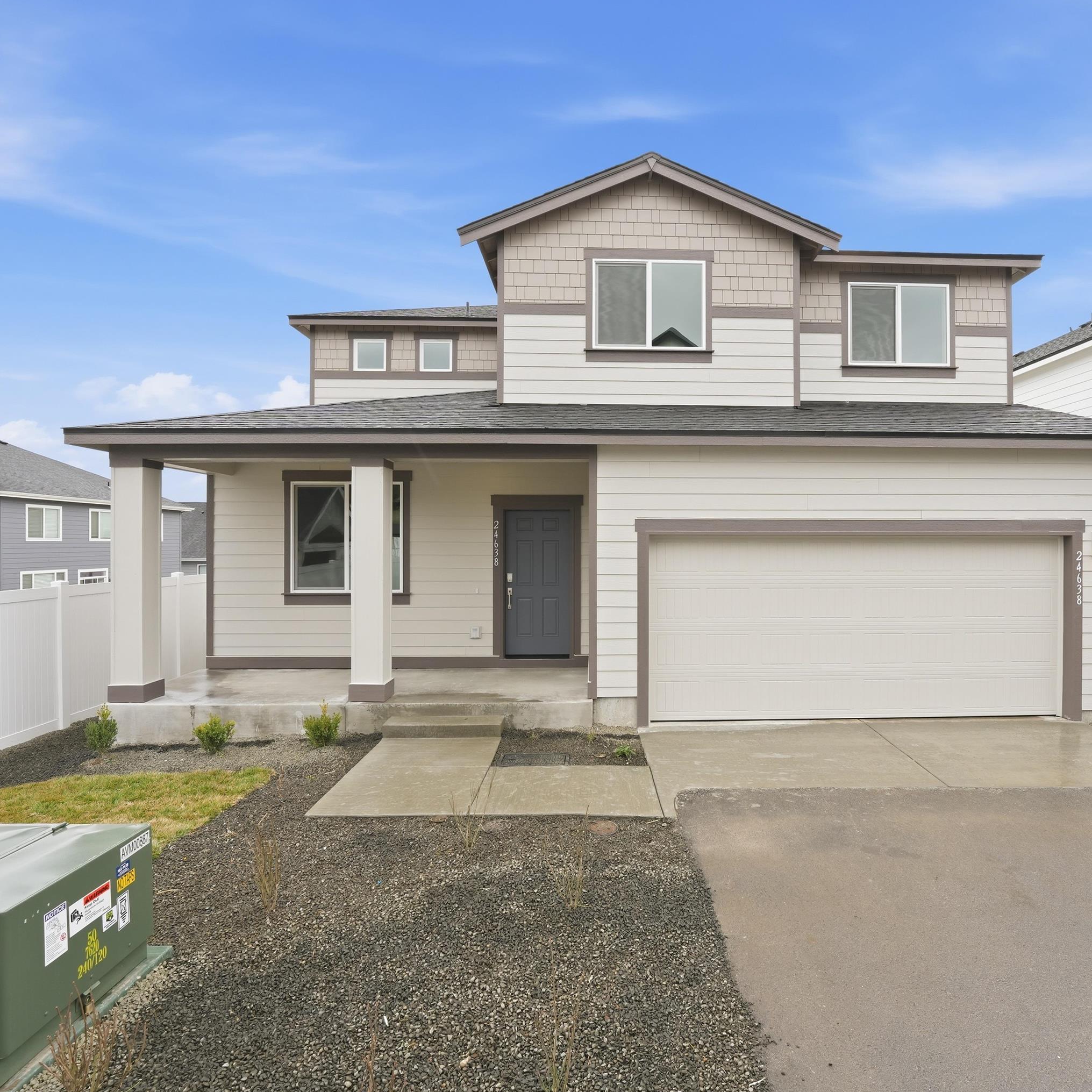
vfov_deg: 80.7
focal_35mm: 18
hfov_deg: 80.3
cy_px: 546
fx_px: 642
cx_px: 619
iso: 200
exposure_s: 1/90
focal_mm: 14
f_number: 8
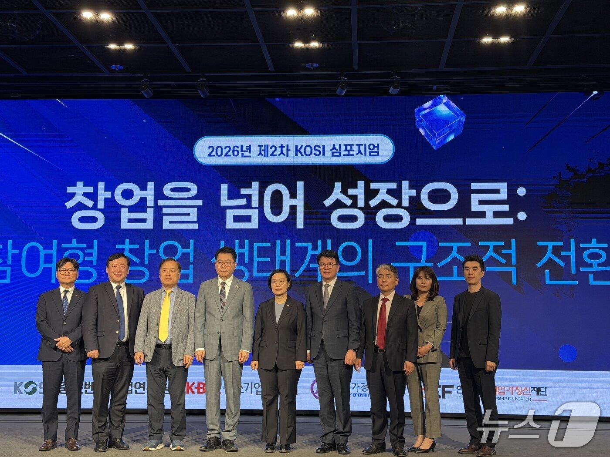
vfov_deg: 30.3
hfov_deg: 39.7
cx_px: 305
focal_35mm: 48
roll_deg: -0.4
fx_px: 846
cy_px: 228
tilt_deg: +6.1
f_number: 1.78
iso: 80
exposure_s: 1/60
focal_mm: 6.76
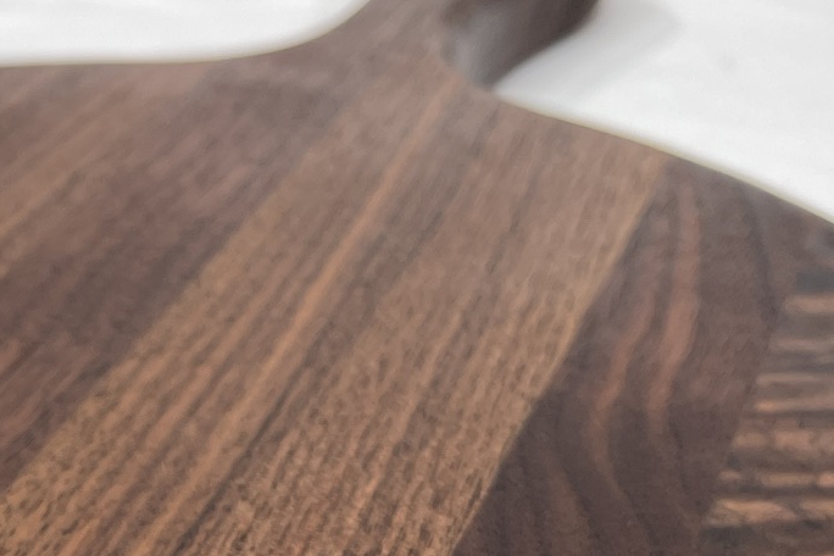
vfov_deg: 16.1
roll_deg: +2.8
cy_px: 694
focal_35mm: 81
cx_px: 55
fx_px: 1876
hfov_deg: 24.2
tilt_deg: -37.9
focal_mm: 5.1
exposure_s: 1/153
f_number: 1.6
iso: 32
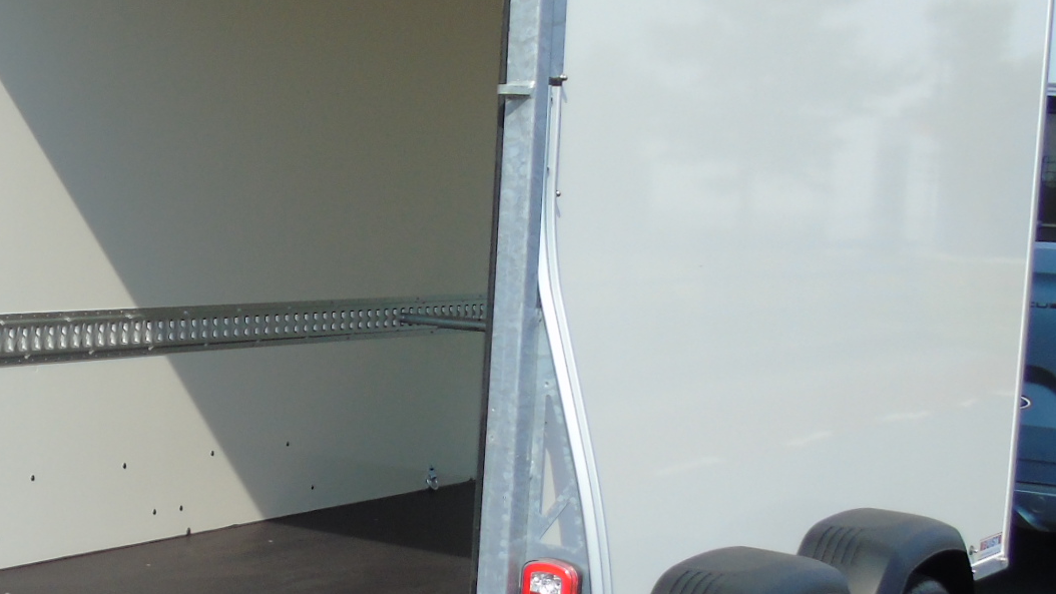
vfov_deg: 18.0
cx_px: -5
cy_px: 361
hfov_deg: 29.3
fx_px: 1876
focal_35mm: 67
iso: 80
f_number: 3.4
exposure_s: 1/800
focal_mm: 4.4
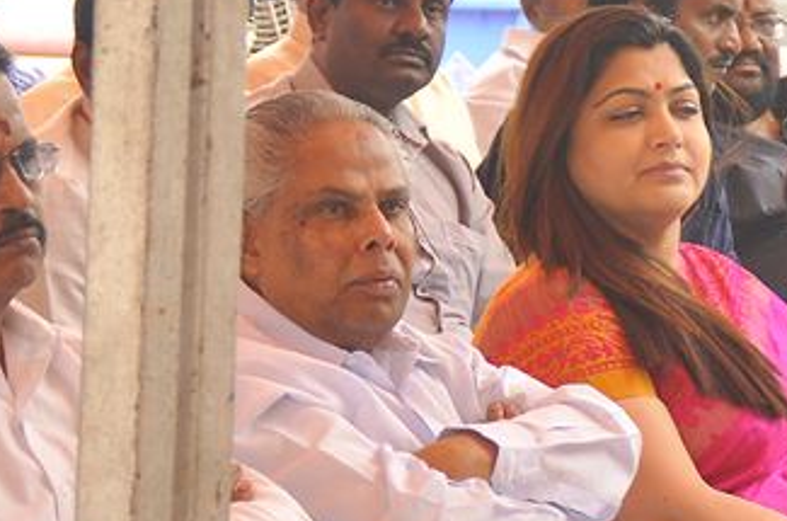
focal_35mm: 284
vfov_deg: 4.8
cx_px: 993
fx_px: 6193
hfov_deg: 7.2
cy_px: 247
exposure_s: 1/125
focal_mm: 60
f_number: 5.6
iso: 250
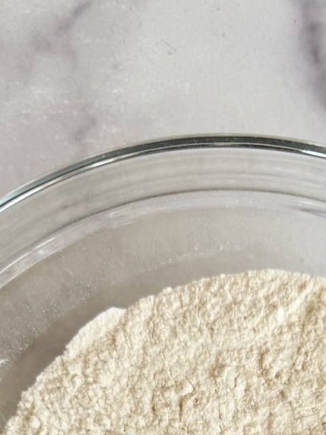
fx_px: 904
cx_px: 238
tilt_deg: -88.6
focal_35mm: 72
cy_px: 609
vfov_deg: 23.1
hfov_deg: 20.3
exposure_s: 1/193
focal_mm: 6.76
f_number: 1.78
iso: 64
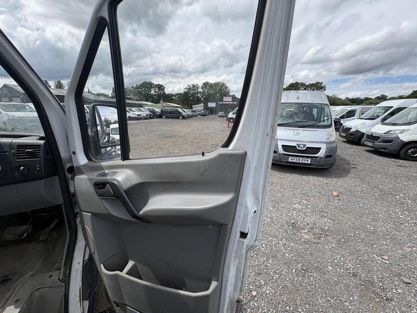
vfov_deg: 85.7
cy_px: 156
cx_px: 208
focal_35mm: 14
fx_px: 169
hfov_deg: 102.1
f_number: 2.2
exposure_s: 1/1160
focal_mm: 2.22
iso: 40
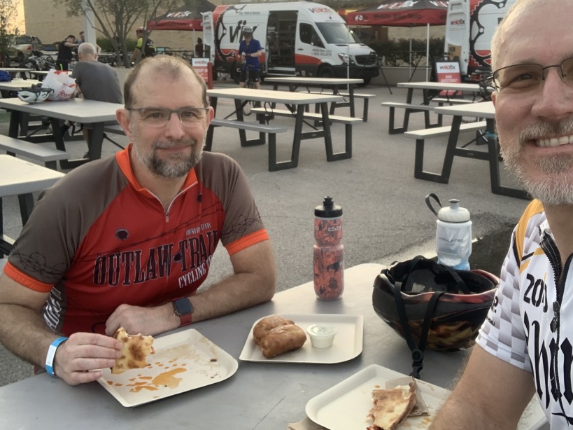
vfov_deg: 35.9
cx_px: 330
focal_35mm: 40
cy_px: 179
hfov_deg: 46.7
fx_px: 662
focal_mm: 2.87
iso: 40
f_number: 2.2
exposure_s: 1/121
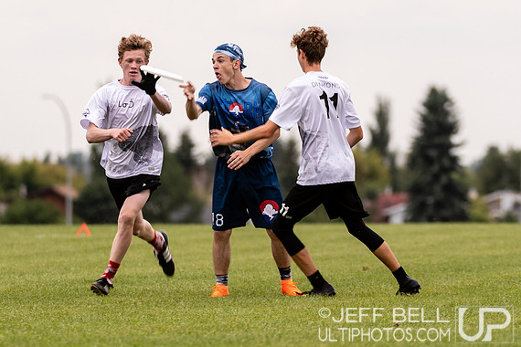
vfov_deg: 2.3
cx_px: 247
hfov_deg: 3.4
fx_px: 8668
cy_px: 142
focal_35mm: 599
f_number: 4
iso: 100
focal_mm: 220
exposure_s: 1/200
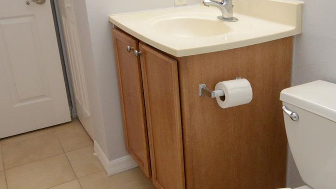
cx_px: 206
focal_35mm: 39
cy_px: 86
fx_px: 348
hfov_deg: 51.2
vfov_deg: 30.4
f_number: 6.3
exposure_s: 1/80
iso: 1600
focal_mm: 12
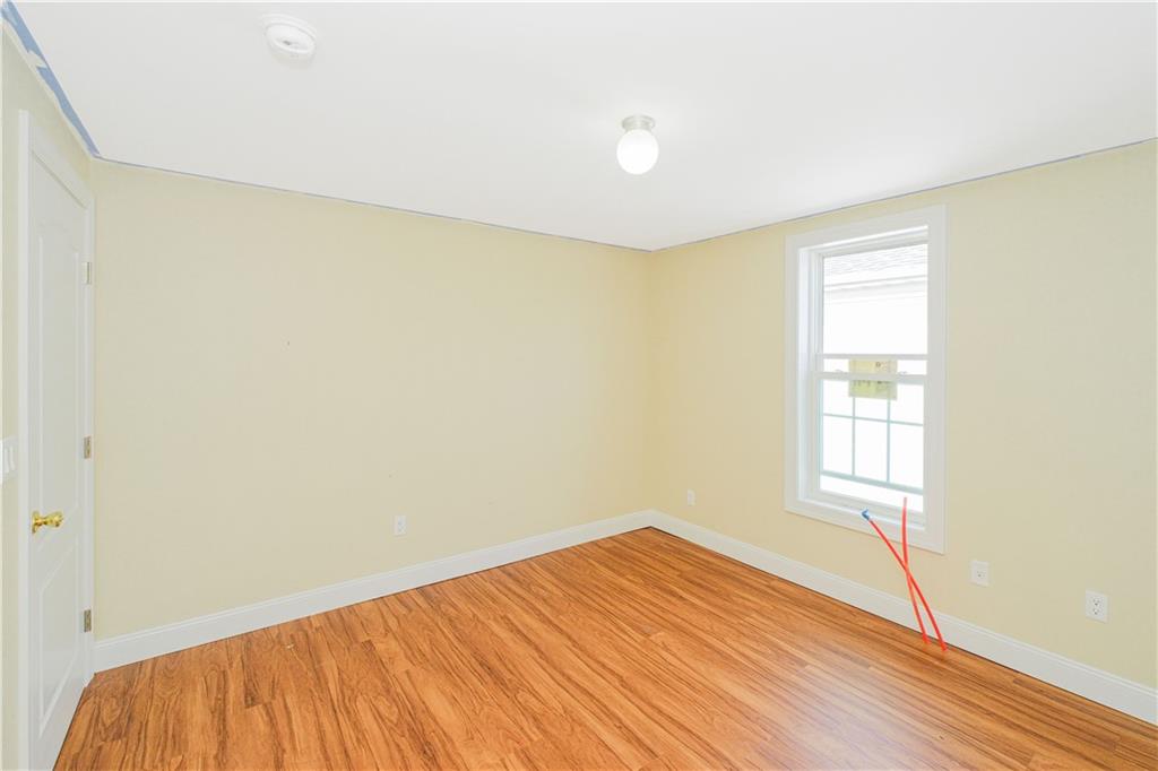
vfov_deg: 77.3
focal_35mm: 15
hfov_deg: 100.4
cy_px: 386
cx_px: 579
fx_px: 482
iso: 640
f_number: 8
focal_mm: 10
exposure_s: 1/60
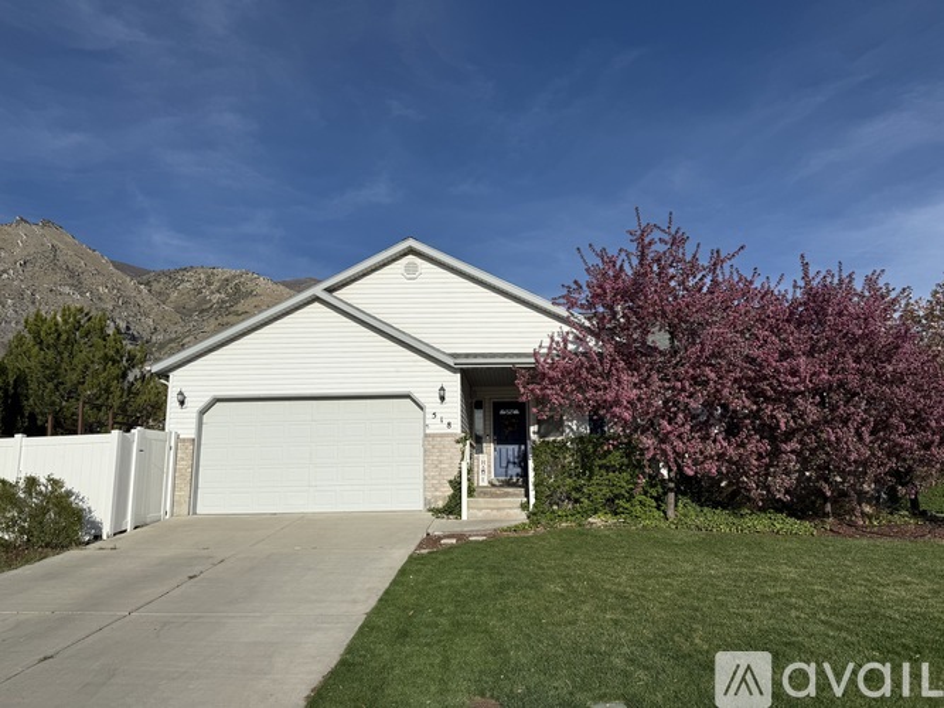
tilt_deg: +11.0
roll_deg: -0.1
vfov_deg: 56.8
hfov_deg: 71.6
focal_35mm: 24
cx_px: 472
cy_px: 354
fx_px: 654
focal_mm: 6.76
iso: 80
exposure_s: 1/11905
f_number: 1.78
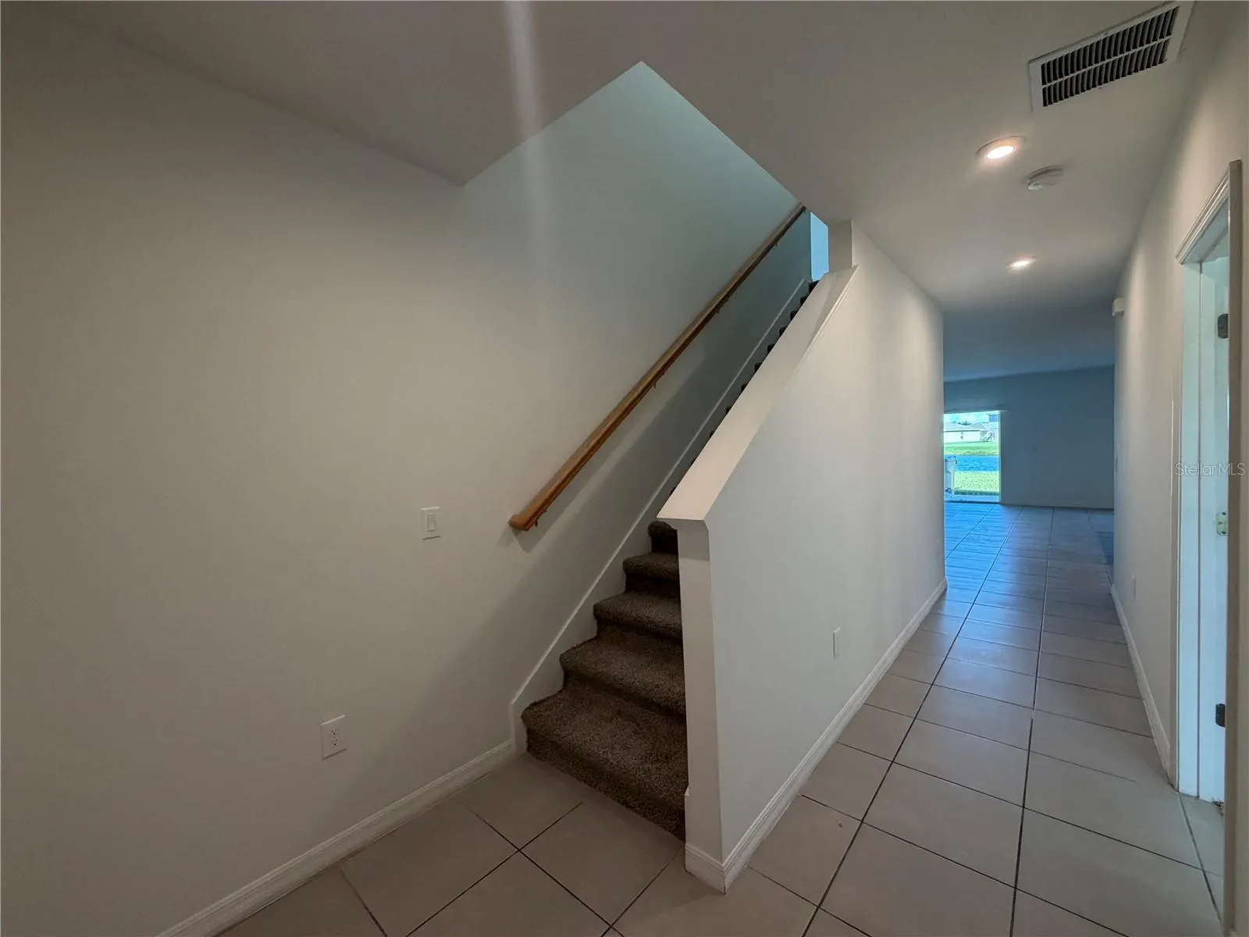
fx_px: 505
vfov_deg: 85.7
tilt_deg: -2.2
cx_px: 624
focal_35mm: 14
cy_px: 468
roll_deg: +2.1
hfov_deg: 102.1
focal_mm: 2.22
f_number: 2.2
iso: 200
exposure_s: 1/120
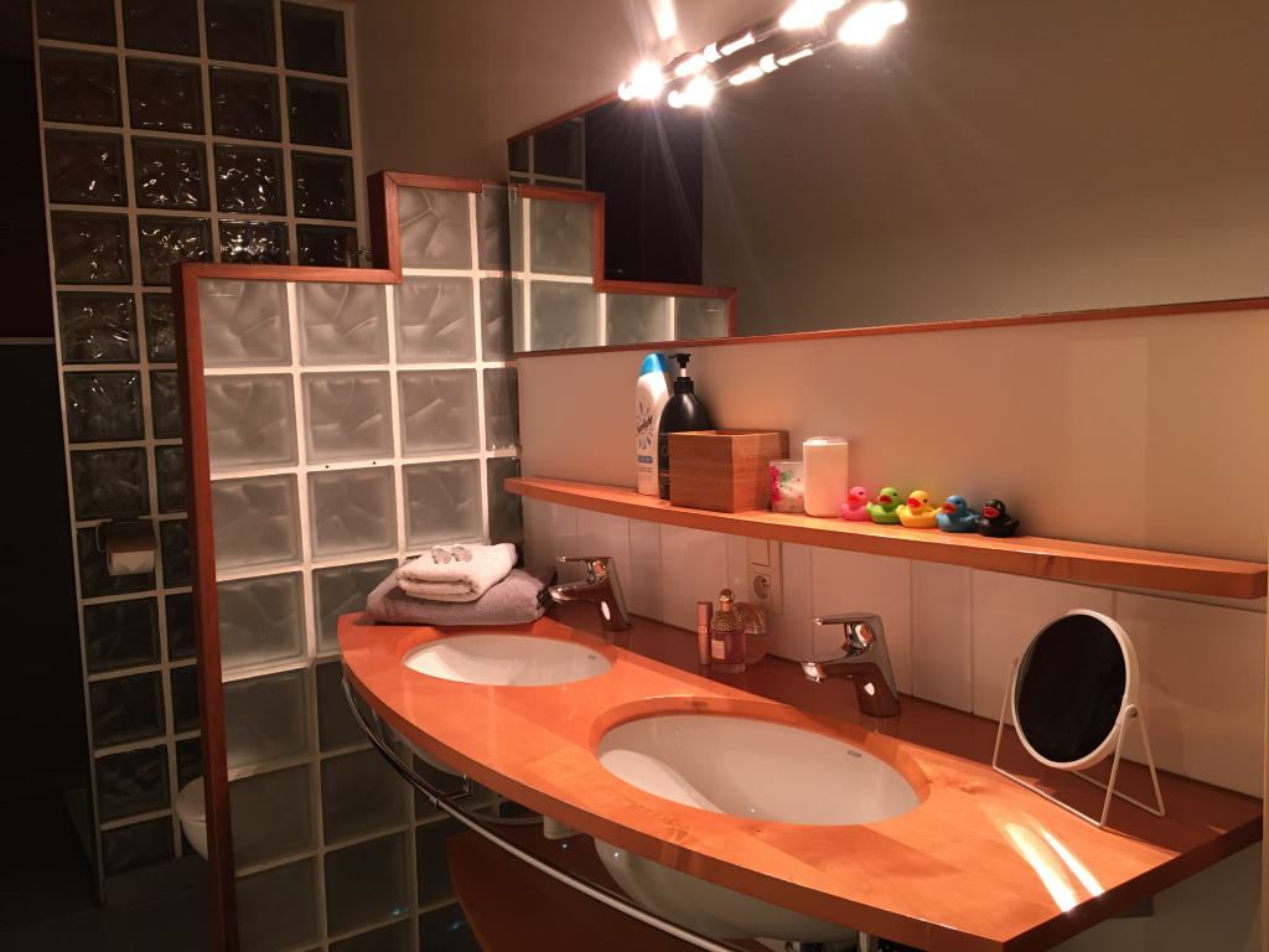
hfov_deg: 61.7
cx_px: 634
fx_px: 1063
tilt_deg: -7.3
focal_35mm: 29
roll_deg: +1.0
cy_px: 476
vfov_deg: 48.2
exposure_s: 1/33
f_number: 2.2
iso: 160
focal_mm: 4.15
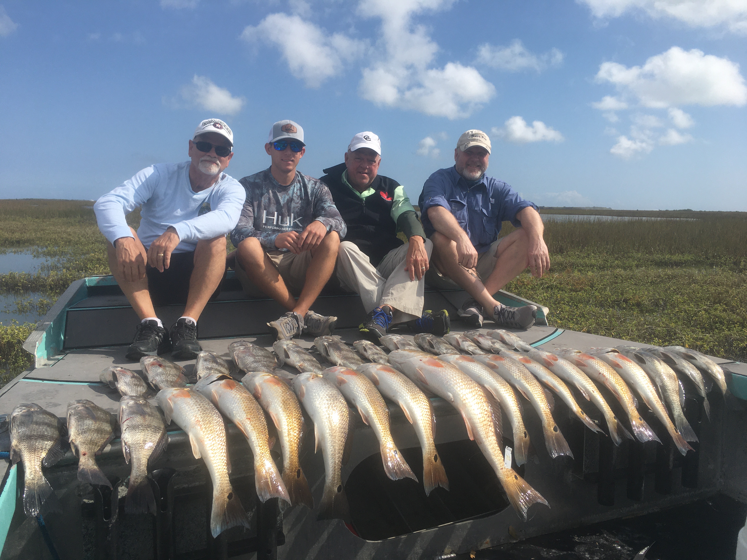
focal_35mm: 29
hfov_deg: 61.7
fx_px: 626
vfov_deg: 48.2
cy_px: 280
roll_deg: -2.5
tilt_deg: -5.6
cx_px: 374
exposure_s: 1/2262
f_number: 2.2
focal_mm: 4.15
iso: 25
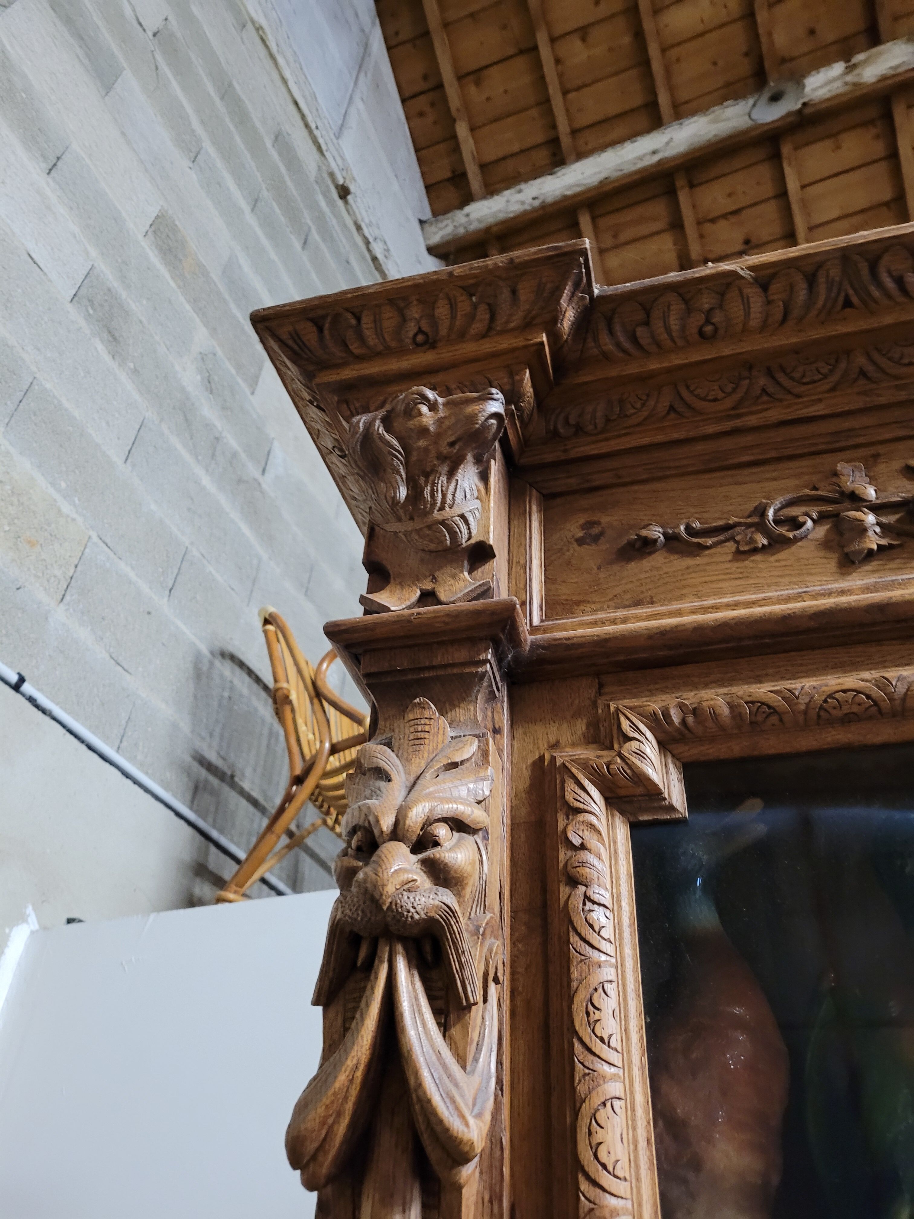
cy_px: 610
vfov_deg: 67.3
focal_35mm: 26
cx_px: 457
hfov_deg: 53.1
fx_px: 915
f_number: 1.8
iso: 640
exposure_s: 1/25
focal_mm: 5.4
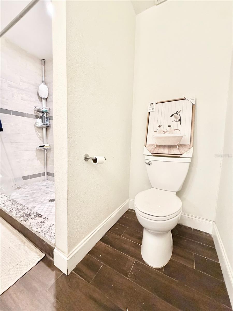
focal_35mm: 14
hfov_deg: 85.7
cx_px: 116
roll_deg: -1.7
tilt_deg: -5.9
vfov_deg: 102.1
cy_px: 156
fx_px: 126
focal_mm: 2.22
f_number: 2.2
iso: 400
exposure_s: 1/60
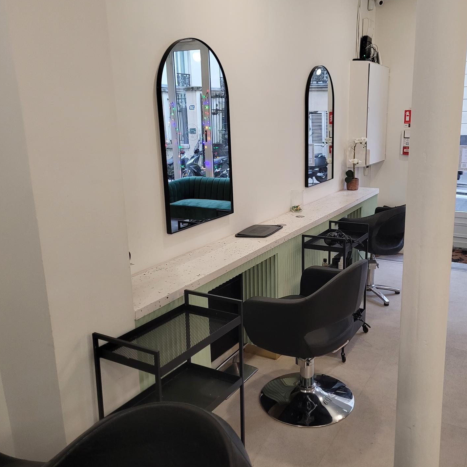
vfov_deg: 52.5
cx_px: 269
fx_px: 473
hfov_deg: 52.3
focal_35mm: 31
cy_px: 233
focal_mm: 5.4
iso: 250
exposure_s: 1/100
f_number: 1.8
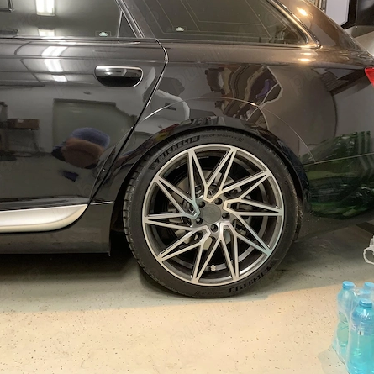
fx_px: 379
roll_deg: -1.4
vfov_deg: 52.5
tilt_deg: -10.1
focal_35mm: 31
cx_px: 163
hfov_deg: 52.4
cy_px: 187
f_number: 1.8
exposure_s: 1/33
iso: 400
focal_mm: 4.25
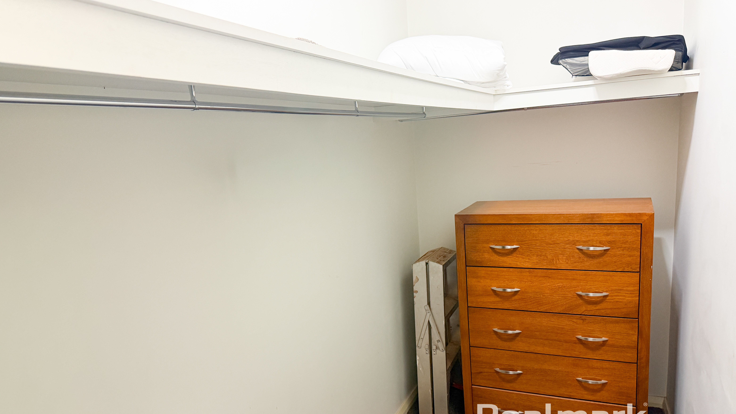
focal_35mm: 27
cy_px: 246
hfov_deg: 69.8
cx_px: 378
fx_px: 527
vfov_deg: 42.7
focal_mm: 6.76
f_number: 1.8
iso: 250
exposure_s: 1/50
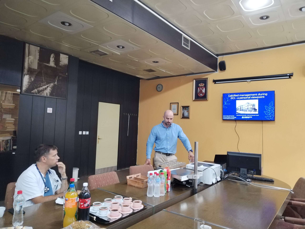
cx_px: 152
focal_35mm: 26
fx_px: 229
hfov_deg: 67.3
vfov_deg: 53.1
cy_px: 114
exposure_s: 1/25
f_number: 1.8
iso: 768
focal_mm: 4.75
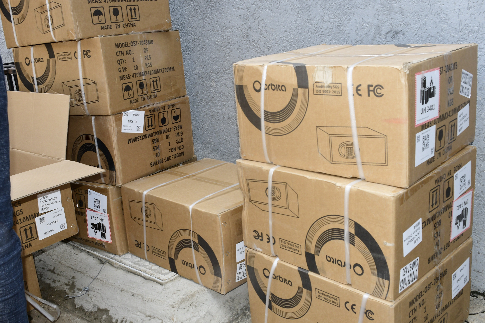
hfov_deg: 53.1
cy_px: 162
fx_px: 485
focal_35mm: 36
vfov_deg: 36.9
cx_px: 242
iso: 180
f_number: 9
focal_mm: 18
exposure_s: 1/50
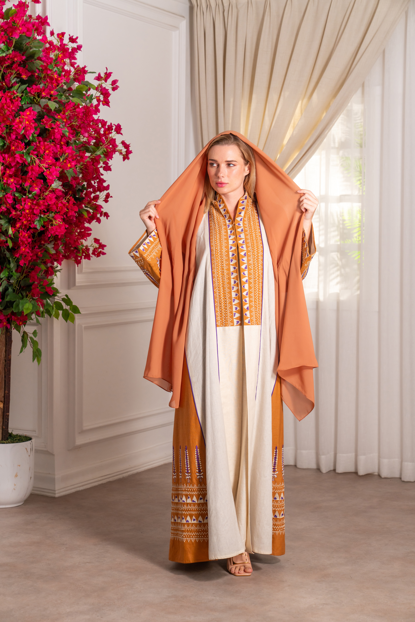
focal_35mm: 70
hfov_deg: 19.5
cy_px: 311
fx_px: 1210
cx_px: 208
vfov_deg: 28.8
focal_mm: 70
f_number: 5.6
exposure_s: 1/160
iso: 500
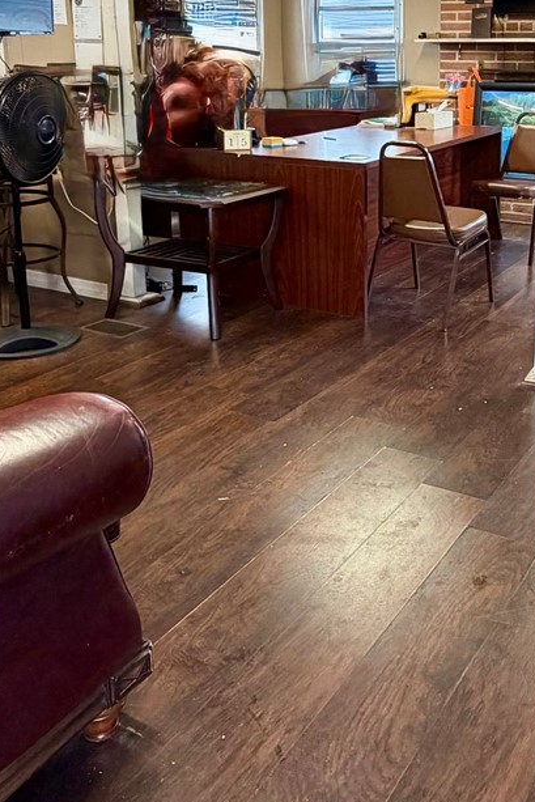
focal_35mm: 38
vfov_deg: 49.3
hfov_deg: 34.4
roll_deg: +0.4
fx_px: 847
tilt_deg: -13.0
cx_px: 394
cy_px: 235
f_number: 2.2
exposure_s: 1/60
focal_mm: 2.22
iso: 200
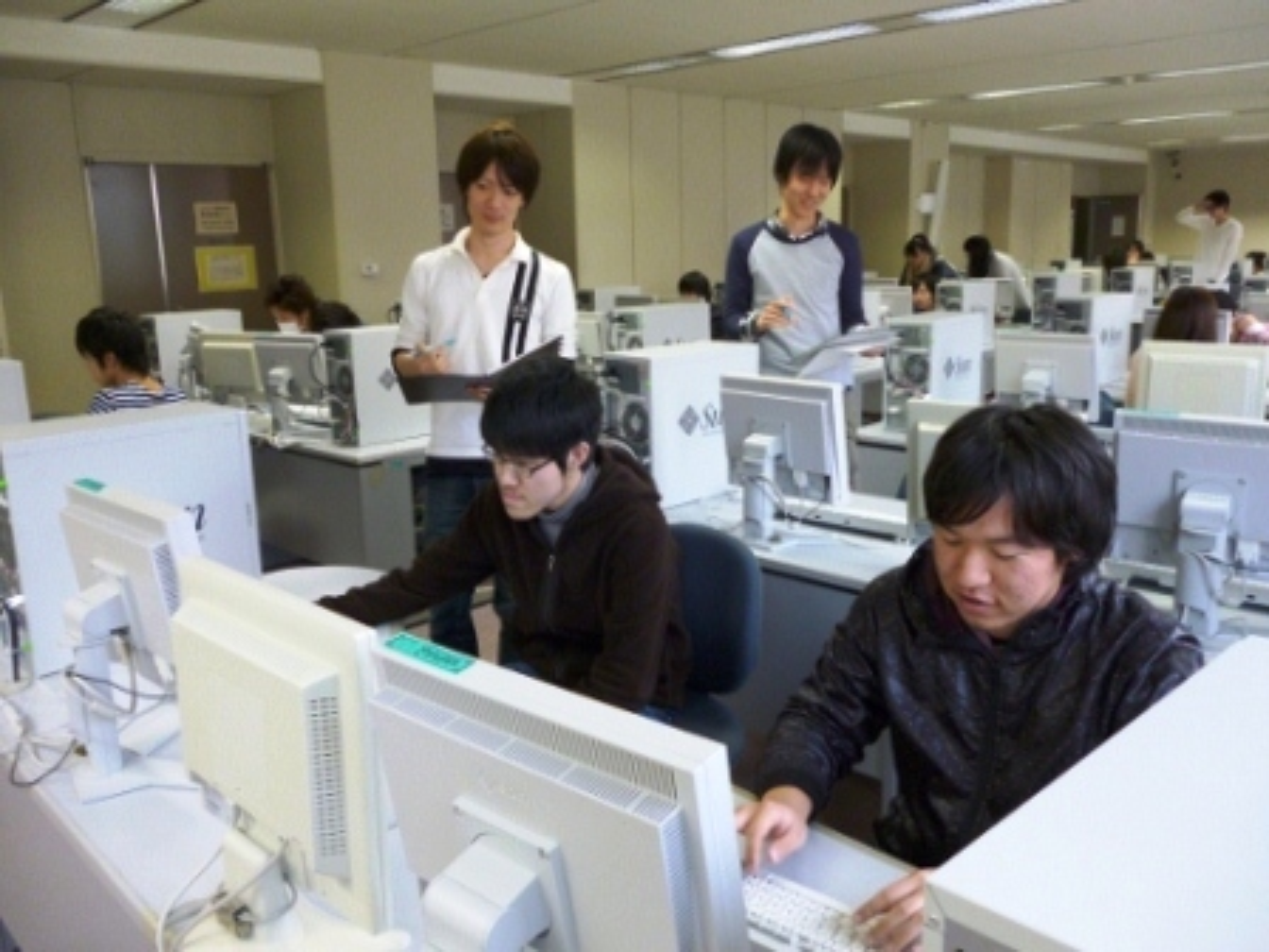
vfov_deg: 49.7
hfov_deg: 63.4
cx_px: 634
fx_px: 1026
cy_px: 476
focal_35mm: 28
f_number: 3.1
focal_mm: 5
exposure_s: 1/50
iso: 400
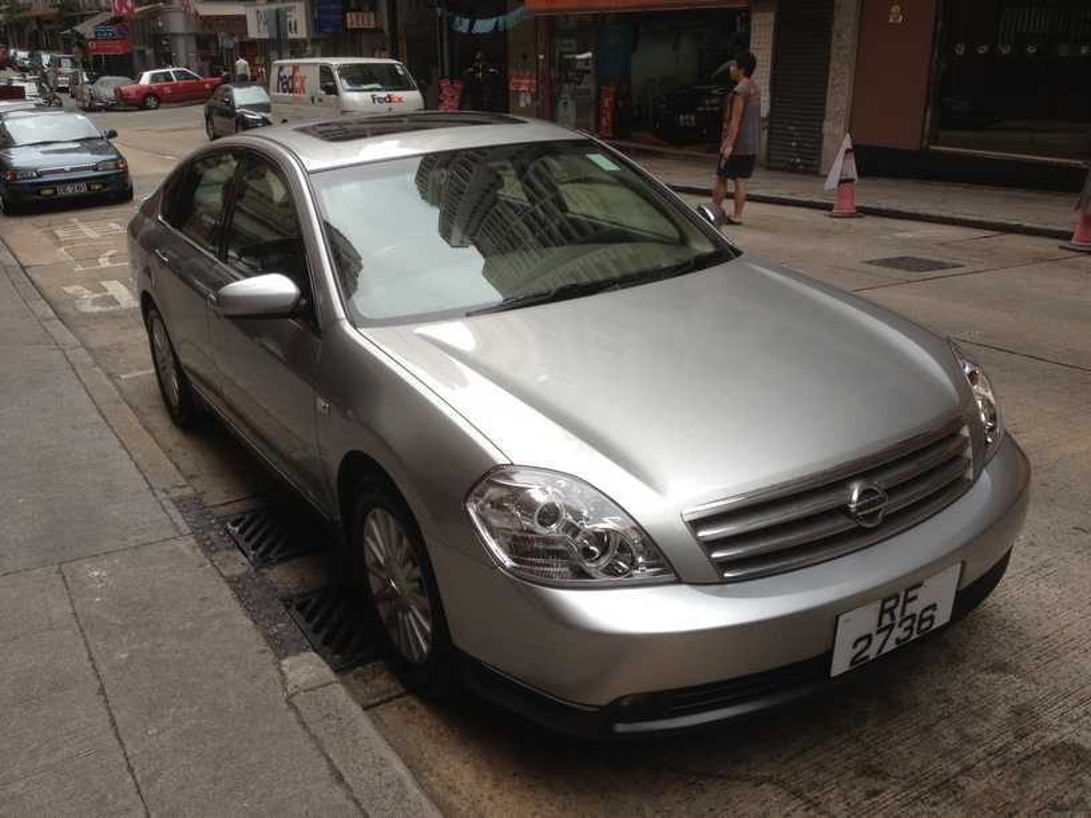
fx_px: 1103
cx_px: 546
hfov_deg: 52.6
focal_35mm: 35
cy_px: 409
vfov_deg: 40.7
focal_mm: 4.28
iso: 64
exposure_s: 1/368
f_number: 2.4
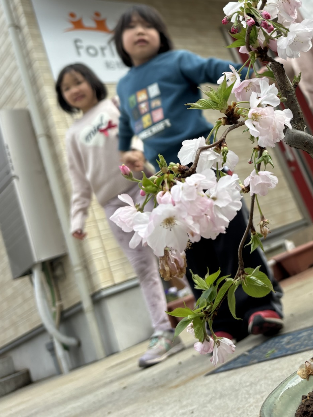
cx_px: 241
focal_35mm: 42
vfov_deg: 42.7
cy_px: 82
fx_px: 506
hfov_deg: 33.6
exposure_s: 1/1477
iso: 50
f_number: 1.6
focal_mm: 5.96
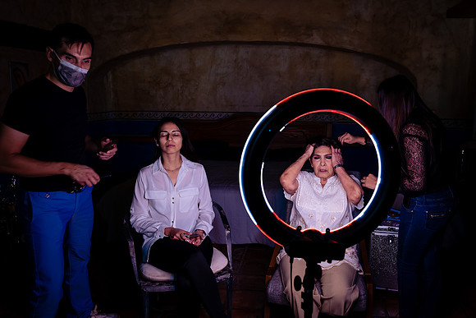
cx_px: 266
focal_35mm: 30
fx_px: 399
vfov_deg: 43.4
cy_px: 159
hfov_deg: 61.5
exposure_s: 1/125
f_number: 4
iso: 800
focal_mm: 27
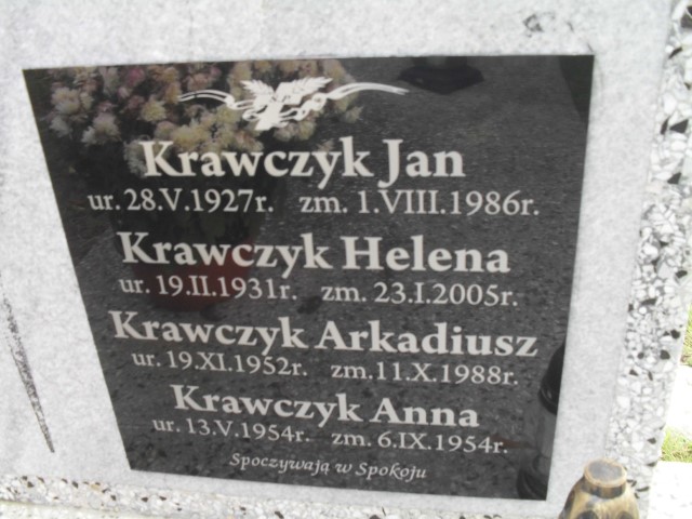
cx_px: 346
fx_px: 700
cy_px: 260
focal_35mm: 35
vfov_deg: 40.7
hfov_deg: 52.6
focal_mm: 6.3
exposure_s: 1/45
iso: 100
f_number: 3.2
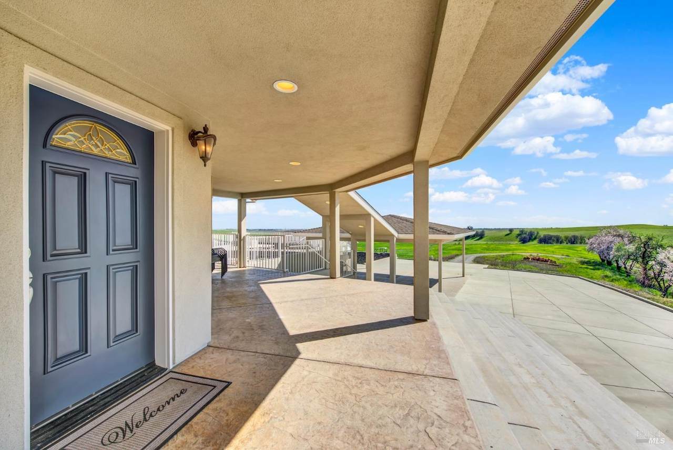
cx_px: 336
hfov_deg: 104.2
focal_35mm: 14
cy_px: 225
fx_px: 262
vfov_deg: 81.3
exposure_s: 1/80
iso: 100
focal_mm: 14
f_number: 14
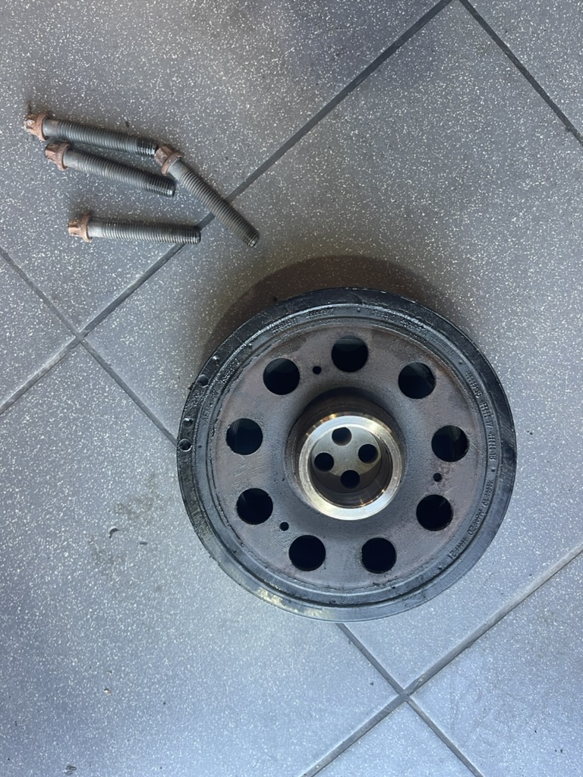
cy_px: 388
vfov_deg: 69.4
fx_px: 561
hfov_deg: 54.9
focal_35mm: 25
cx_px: 292
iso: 80
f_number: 1.6
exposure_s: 1/50
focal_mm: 5.1
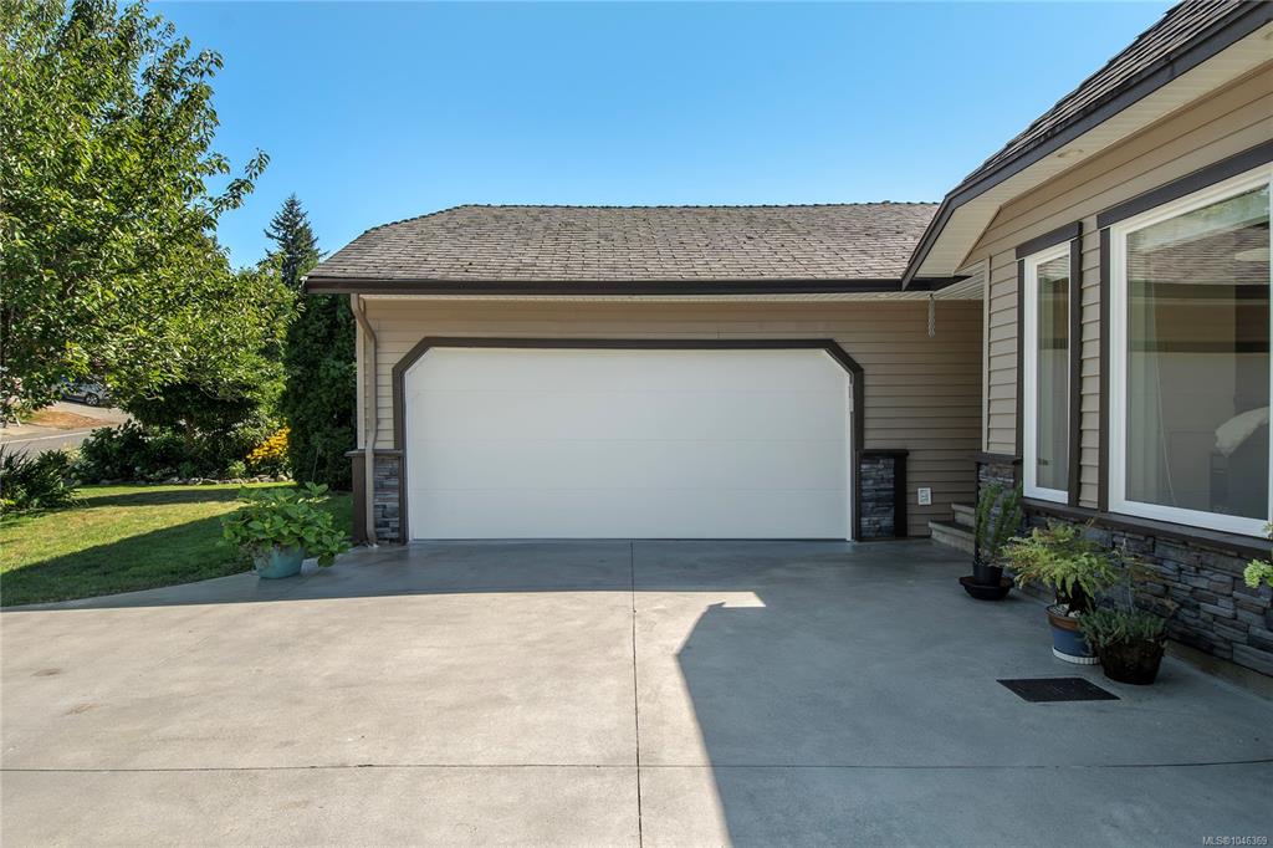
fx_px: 742
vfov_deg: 59.5
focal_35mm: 21
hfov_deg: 81.2
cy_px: 424
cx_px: 636
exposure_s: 1/640
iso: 250
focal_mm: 14
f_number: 8
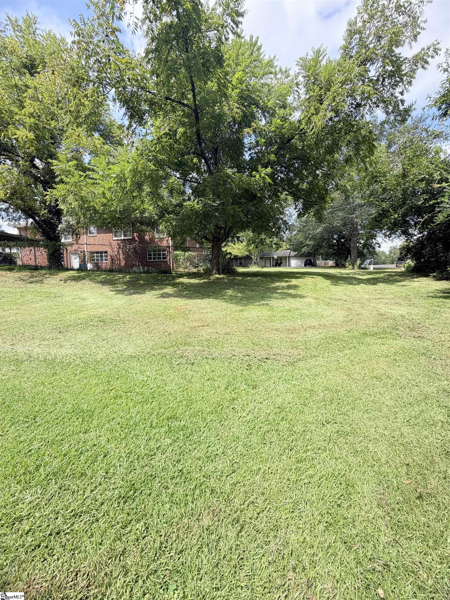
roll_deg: +0.9
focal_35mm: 14
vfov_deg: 102.1
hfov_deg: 85.7
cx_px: 225
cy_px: 300
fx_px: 243
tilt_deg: -4.4
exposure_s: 1/502
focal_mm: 2.22
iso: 64
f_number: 2.2
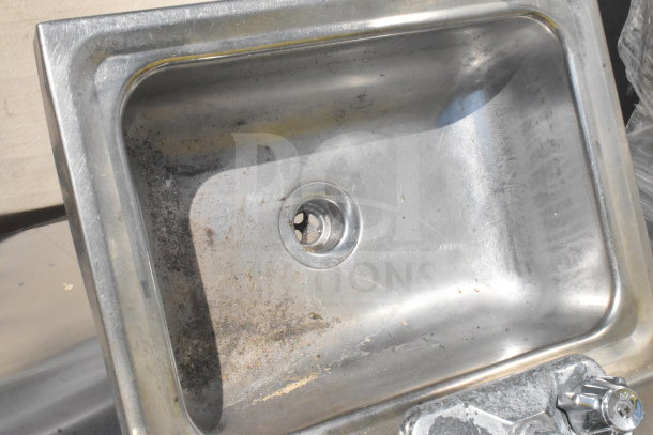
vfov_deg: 29.0
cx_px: 326
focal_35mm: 46
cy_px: 218
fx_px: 844
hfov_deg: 42.3
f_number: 29
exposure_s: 1/3200
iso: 6400
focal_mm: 31
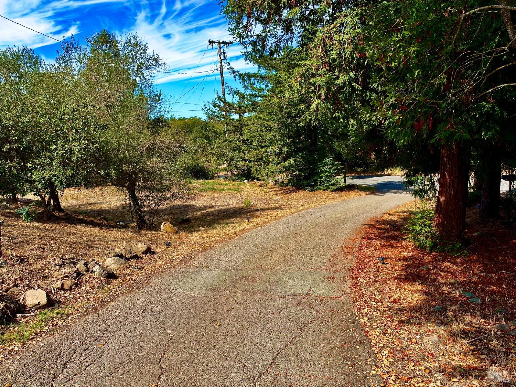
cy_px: 194
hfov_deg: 71.6
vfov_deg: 56.8
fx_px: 358
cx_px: 258
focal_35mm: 24
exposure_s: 1/1678
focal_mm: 6.93
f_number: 1.8
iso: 80
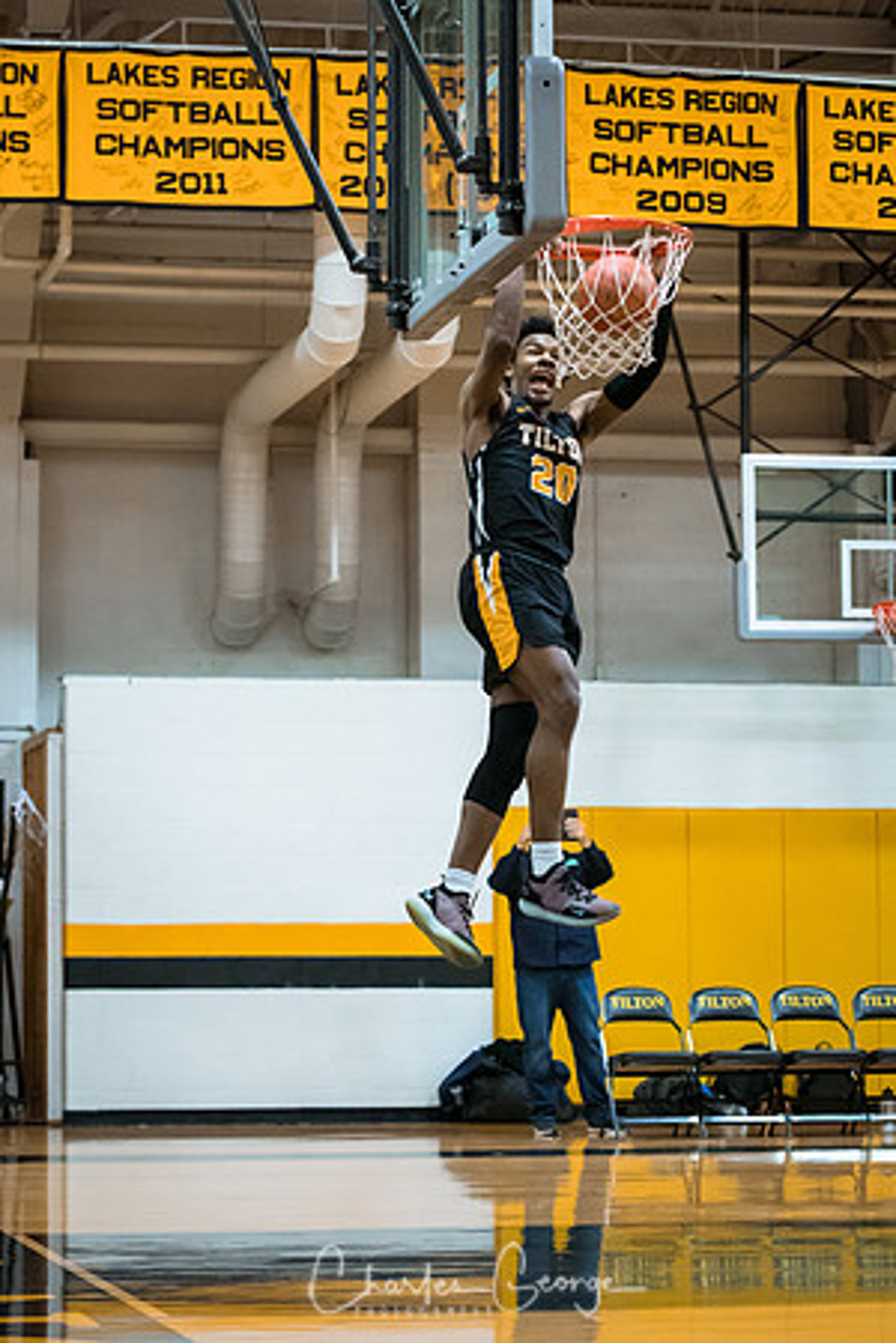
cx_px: 448
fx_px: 3920
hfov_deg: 13.0
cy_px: 672
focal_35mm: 105
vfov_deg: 19.5
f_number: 2.8
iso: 3200
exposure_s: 1/400
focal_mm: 70
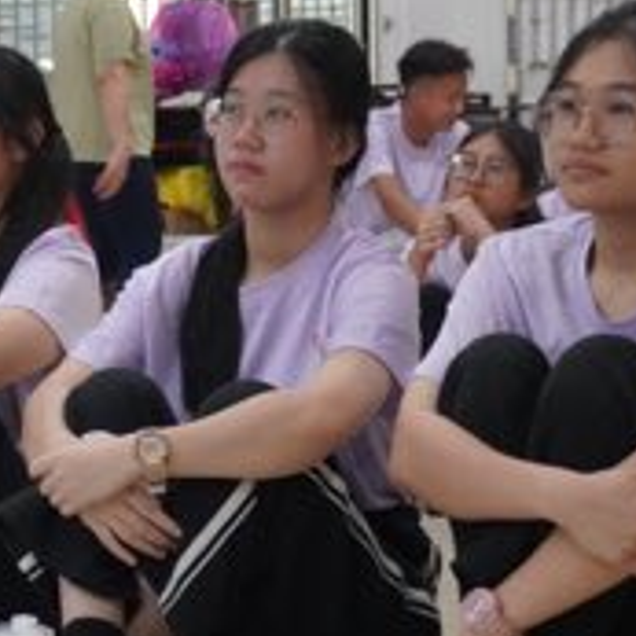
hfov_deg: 13.2
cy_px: 250
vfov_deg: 13.3
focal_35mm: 131
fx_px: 2727
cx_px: 33
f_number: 5.6
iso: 5000
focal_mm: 37
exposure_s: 1/160
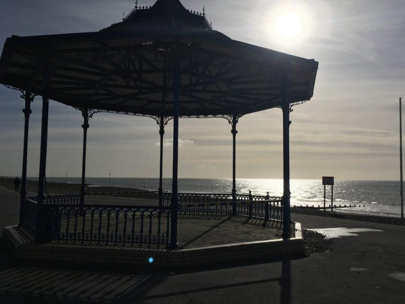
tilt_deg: +4.5
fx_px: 374
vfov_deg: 44.2
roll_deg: +0.1
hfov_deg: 56.7
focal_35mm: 32
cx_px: 220
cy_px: 146
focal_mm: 4.15
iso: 25
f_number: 2.2
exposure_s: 1/10989
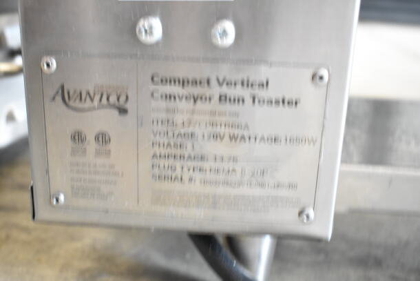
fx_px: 525
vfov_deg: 29.9
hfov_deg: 43.6
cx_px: 210
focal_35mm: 45
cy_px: 140
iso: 4000
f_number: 4.2
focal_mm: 30
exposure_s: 1/50
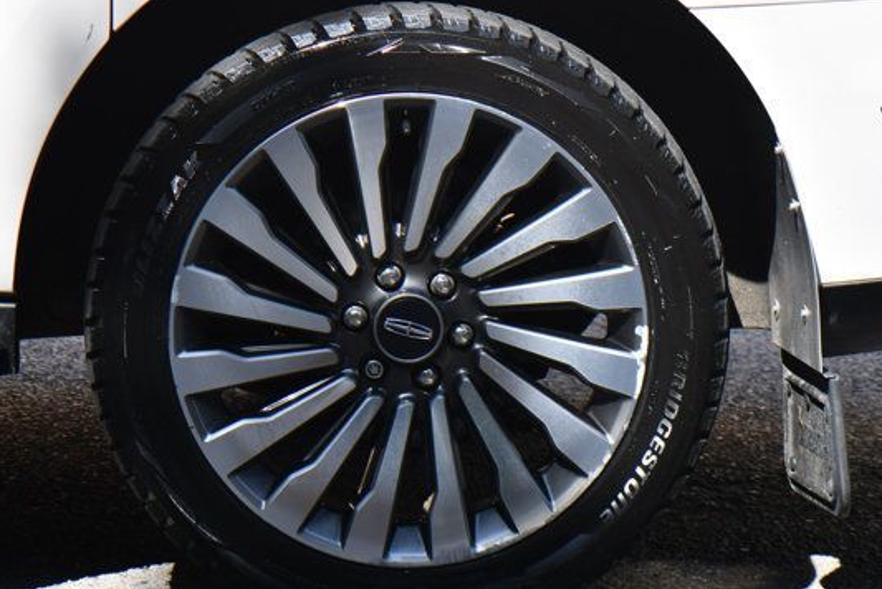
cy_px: 307
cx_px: 382
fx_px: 4853
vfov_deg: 6.9
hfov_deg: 10.4
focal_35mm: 198
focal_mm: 110
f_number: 8
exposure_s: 1/250
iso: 200
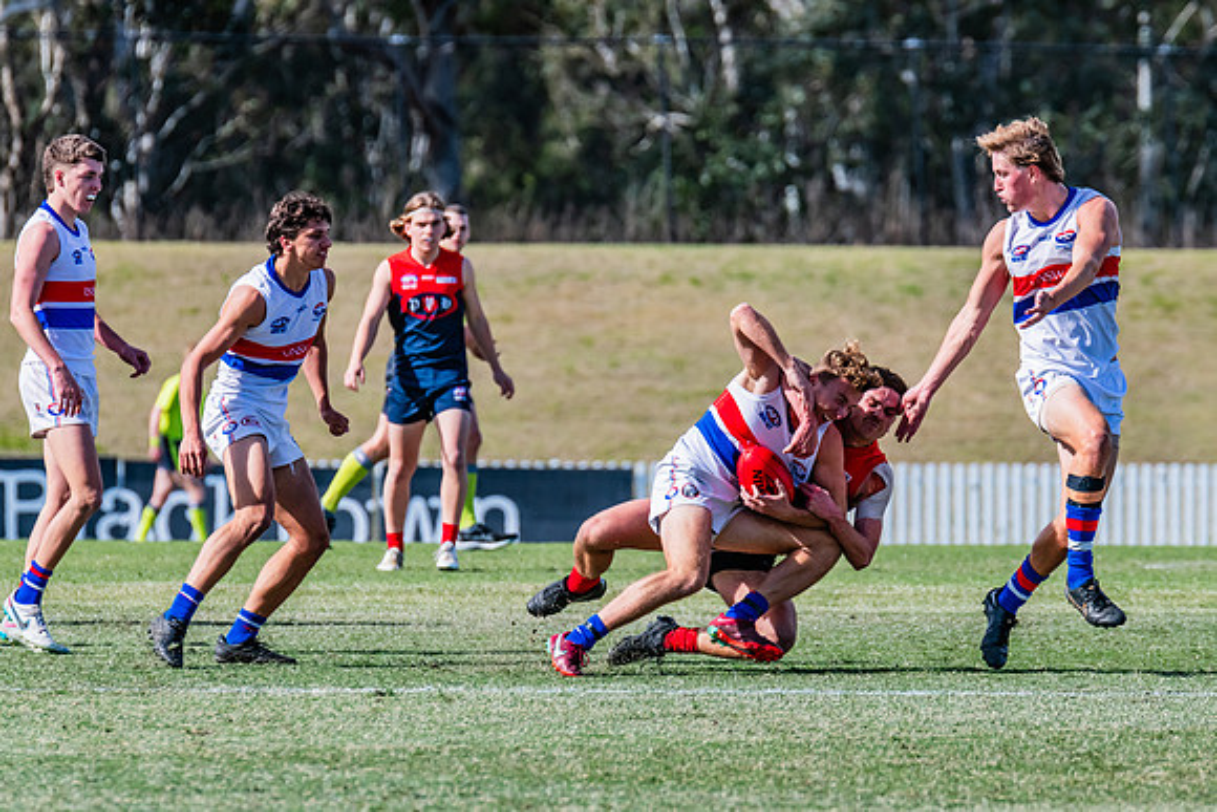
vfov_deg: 2.9
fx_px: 16016
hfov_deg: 4.4
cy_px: 428
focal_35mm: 474
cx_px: 676
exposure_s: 1/2000
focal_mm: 420
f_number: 8
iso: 800
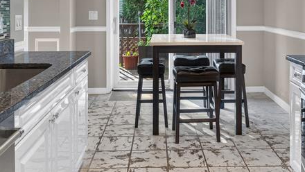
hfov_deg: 51.5
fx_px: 316
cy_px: 6
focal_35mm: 39
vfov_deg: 28.8
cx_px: 166
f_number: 9
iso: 250
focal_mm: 16
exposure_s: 1/1.67
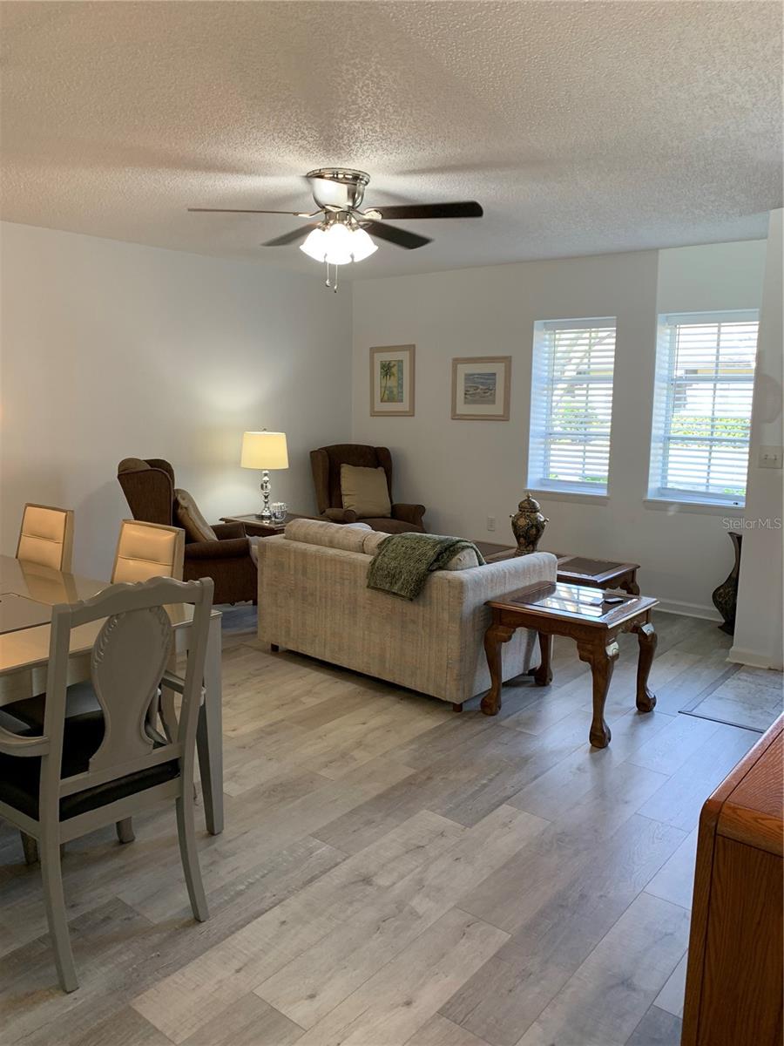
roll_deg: -0.3
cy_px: 523
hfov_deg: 53.1
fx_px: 785
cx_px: 392
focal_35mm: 26
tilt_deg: -8.7
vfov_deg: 67.3
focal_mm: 4.25
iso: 64
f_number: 1.8
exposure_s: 1/60
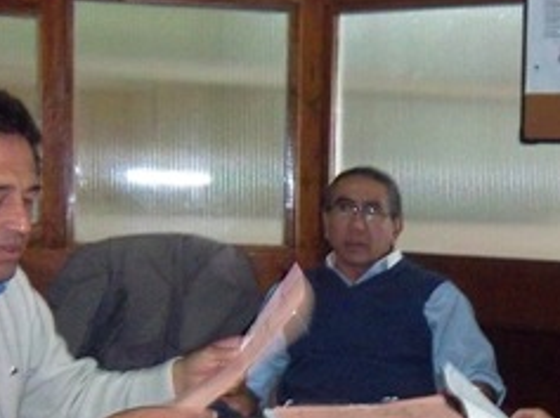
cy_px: 309
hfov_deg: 26.6
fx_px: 1147
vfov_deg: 20.5
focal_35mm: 71
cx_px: 491
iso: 320
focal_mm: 5.05
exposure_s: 1/30
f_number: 3.5
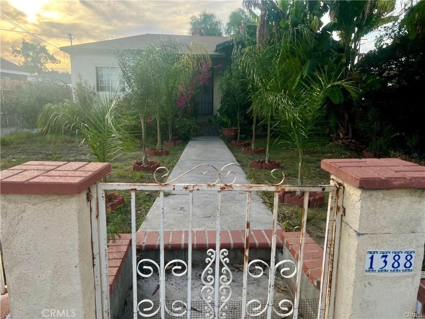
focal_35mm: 26
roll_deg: -0.9
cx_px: 212
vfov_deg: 53.1
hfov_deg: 67.3
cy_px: 160
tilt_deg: -11.8
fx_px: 319
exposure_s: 1/3165
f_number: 1.5
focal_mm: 5.7
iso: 50
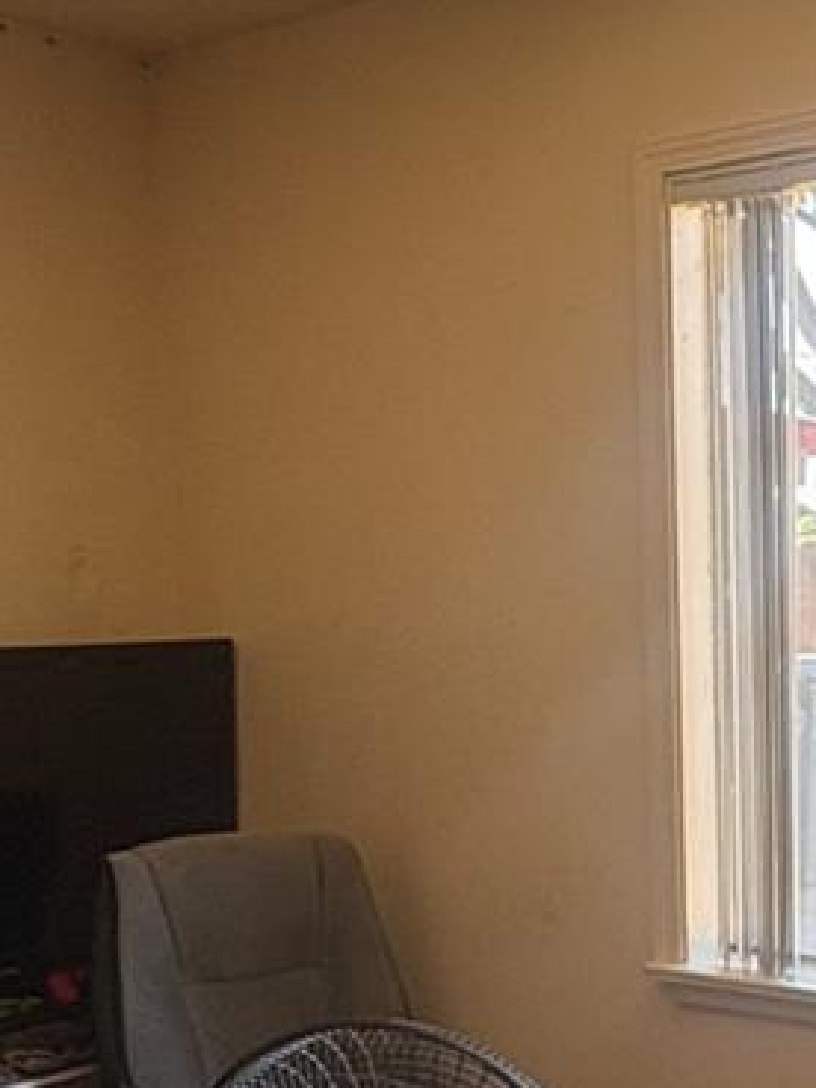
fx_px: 1792
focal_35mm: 57
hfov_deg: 24.3
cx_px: 856
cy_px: 715
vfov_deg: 33.5
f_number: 2.2
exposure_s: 1/99
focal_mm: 2.22
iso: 64
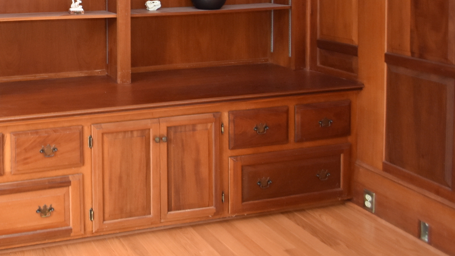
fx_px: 459
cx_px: 20
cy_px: -37
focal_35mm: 38
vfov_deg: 28.0
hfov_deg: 46.0
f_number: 4.5
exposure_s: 1/80
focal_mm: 10
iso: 800
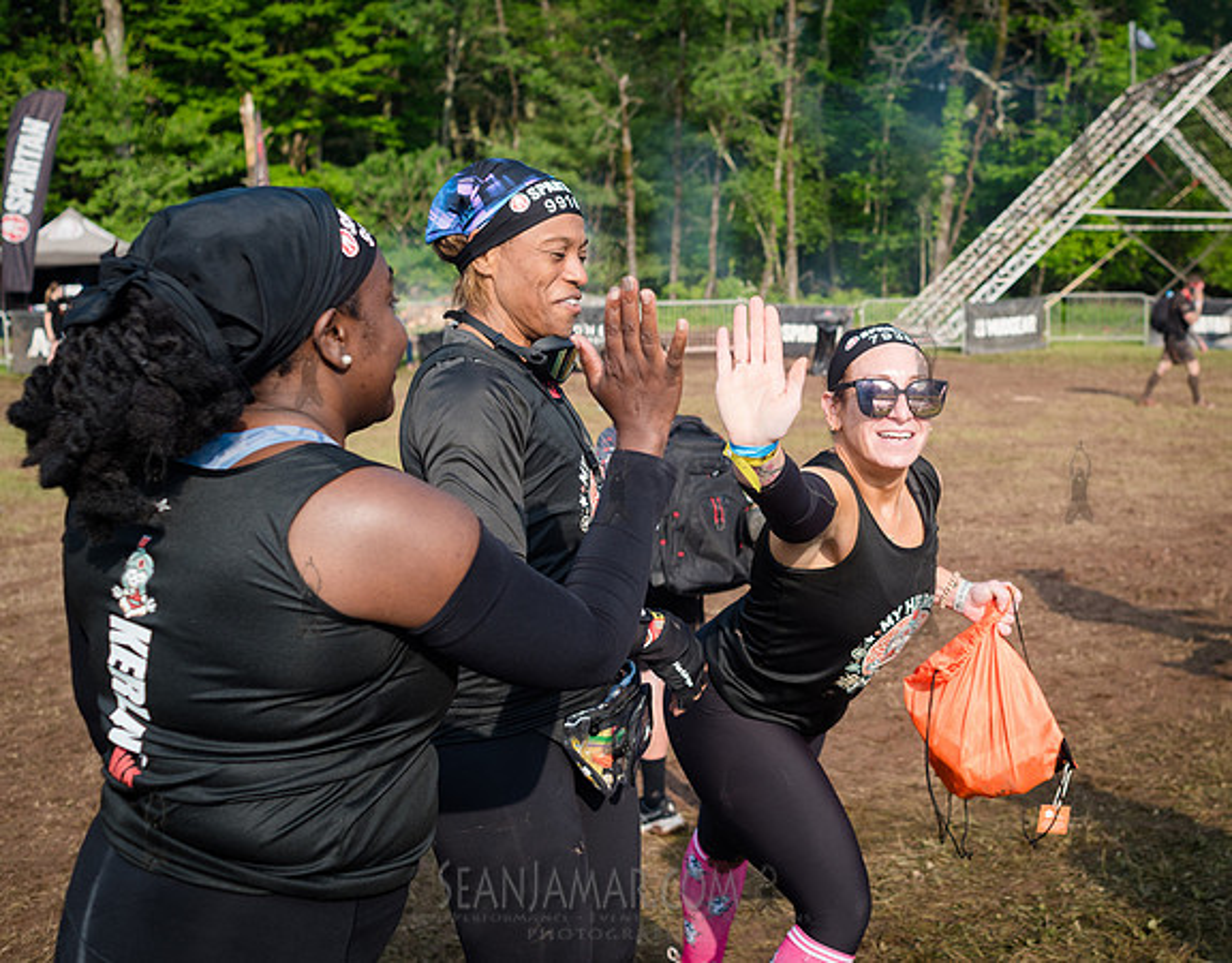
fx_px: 1638
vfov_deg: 32.7
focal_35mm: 45
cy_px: 423
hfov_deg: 40.8
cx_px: 809
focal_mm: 35
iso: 250
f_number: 4.5
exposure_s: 1/800
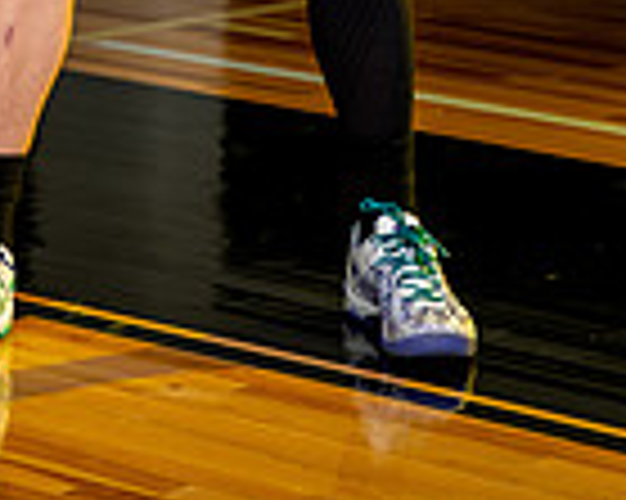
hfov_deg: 9.1
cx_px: 257
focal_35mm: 213
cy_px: -509
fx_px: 3944
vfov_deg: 7.0
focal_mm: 70
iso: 100
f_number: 6.3
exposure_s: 1/200
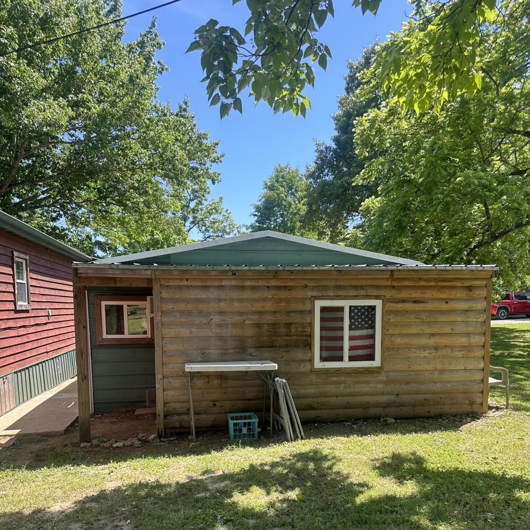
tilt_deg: -4.3
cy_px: 360
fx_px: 502
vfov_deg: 54.3
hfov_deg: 55.6
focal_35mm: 29
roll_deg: -0.5
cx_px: 263
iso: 80
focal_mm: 6.86
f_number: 1.78
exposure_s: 1/829
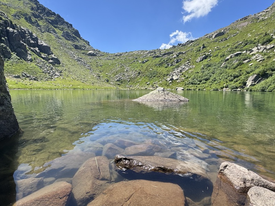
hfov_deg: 87.8
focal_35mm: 18
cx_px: 136
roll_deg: +0.1
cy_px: 107
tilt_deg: -7.0
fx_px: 143
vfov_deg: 71.6
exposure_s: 1/868
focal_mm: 2.22
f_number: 2.2
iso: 40
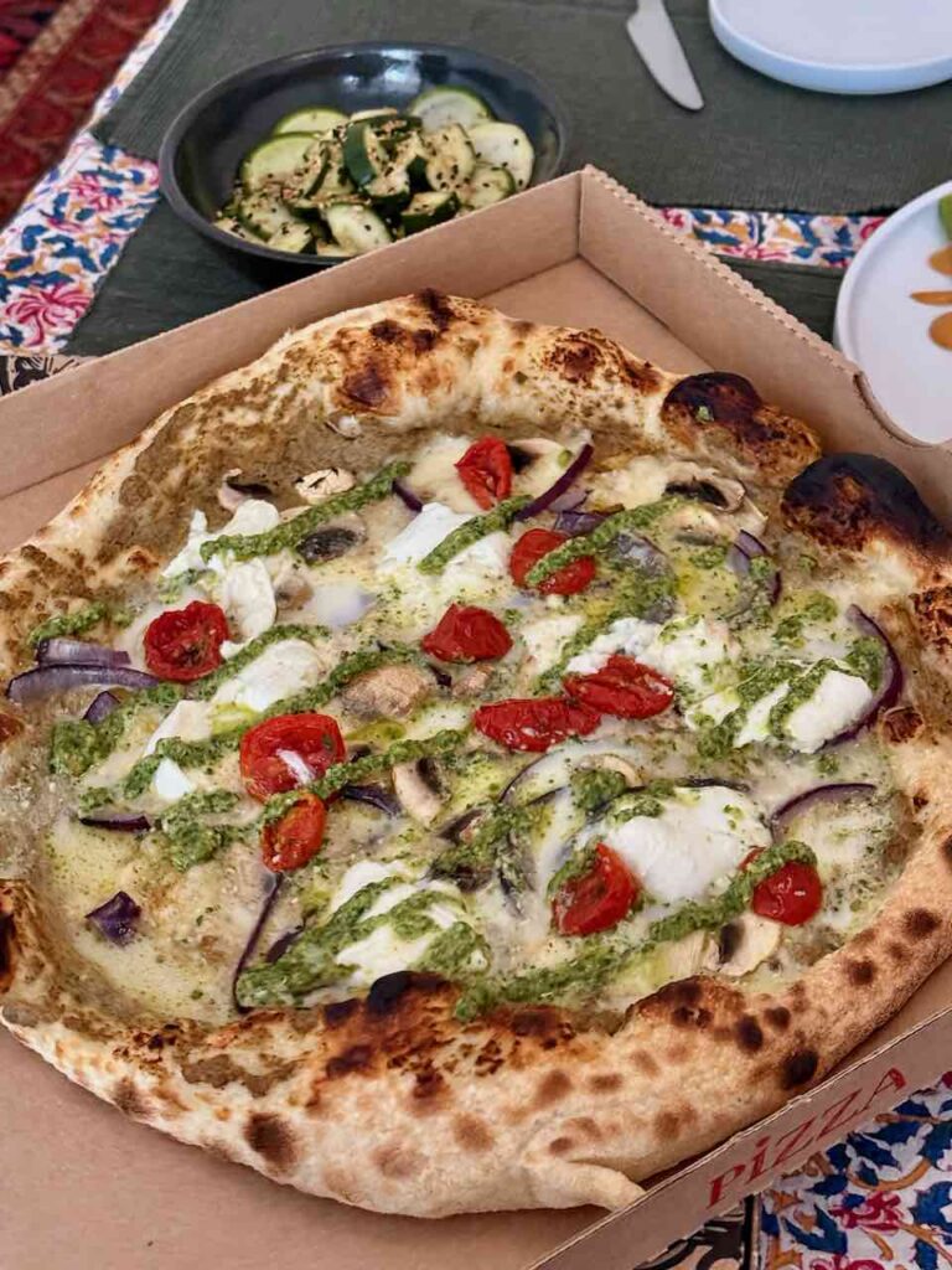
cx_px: 476
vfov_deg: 39.7
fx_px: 1760
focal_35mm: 48
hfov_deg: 30.3
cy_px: 635
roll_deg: +3.2
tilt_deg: -43.9
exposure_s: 1/33
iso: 500
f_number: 1.78
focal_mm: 6.76
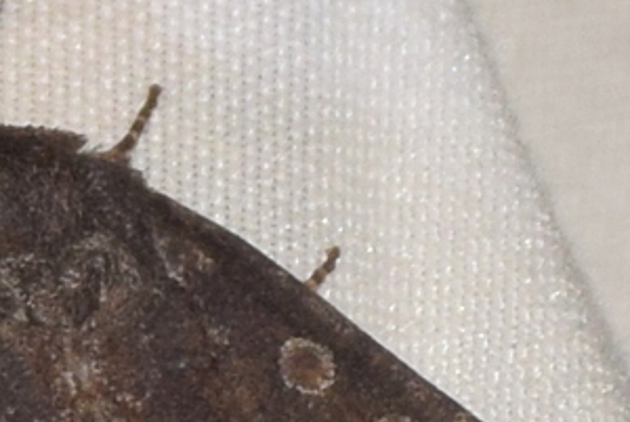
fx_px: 11725
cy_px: 500
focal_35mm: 669
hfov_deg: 3.1
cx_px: 37
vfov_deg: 2.1
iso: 400
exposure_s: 1/160
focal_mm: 140
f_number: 13
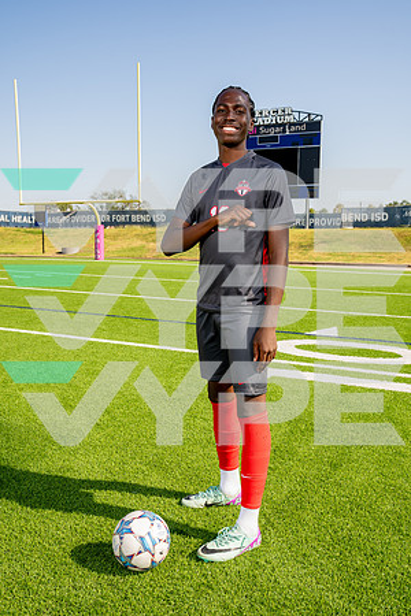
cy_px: 308
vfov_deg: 55.8
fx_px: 582
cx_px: 206
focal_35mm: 34
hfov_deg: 38.9
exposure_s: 1/125
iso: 50
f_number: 7.1
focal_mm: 34
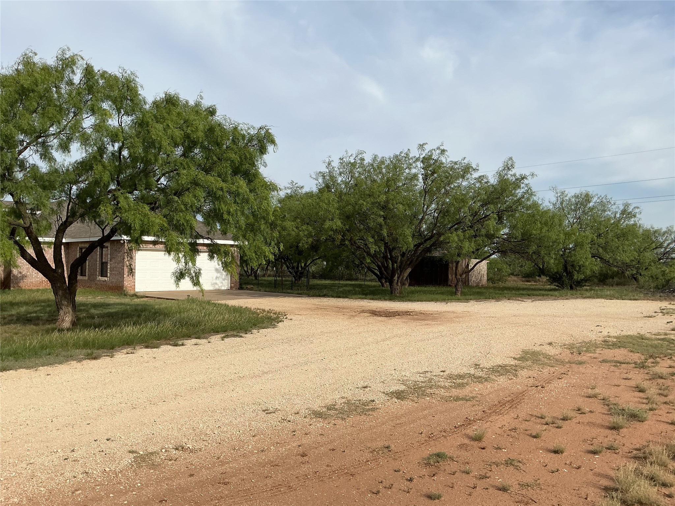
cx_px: 338
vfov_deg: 48.2
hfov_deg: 61.7
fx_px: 565
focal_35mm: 29
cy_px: 253
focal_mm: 3
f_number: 1.8
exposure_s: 1/2320
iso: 25
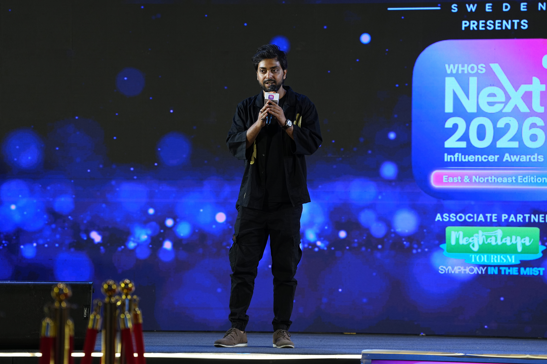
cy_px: 182
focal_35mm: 151
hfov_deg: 13.6
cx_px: 274
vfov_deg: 9.1
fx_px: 2294
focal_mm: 151
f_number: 3.5
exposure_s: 1/200
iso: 640
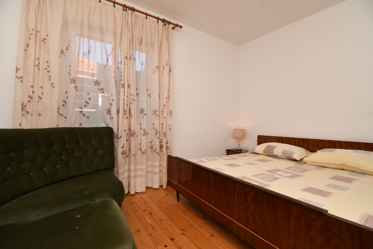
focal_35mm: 15
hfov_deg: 100.4
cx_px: 186
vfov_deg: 77.3
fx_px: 155
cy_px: 124
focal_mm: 10
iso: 160
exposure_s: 1/100
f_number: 8
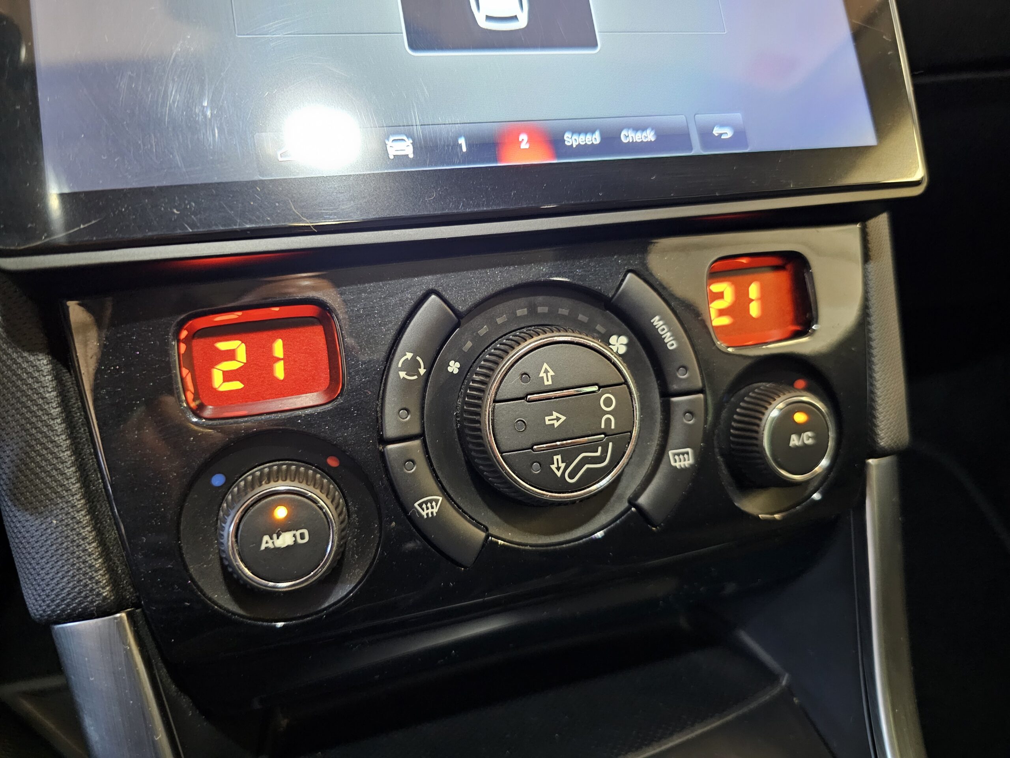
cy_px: 379
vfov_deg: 58.9
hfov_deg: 73.9
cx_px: 505
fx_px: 671
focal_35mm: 23
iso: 1000
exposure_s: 1/24
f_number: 1.7
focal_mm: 6.3
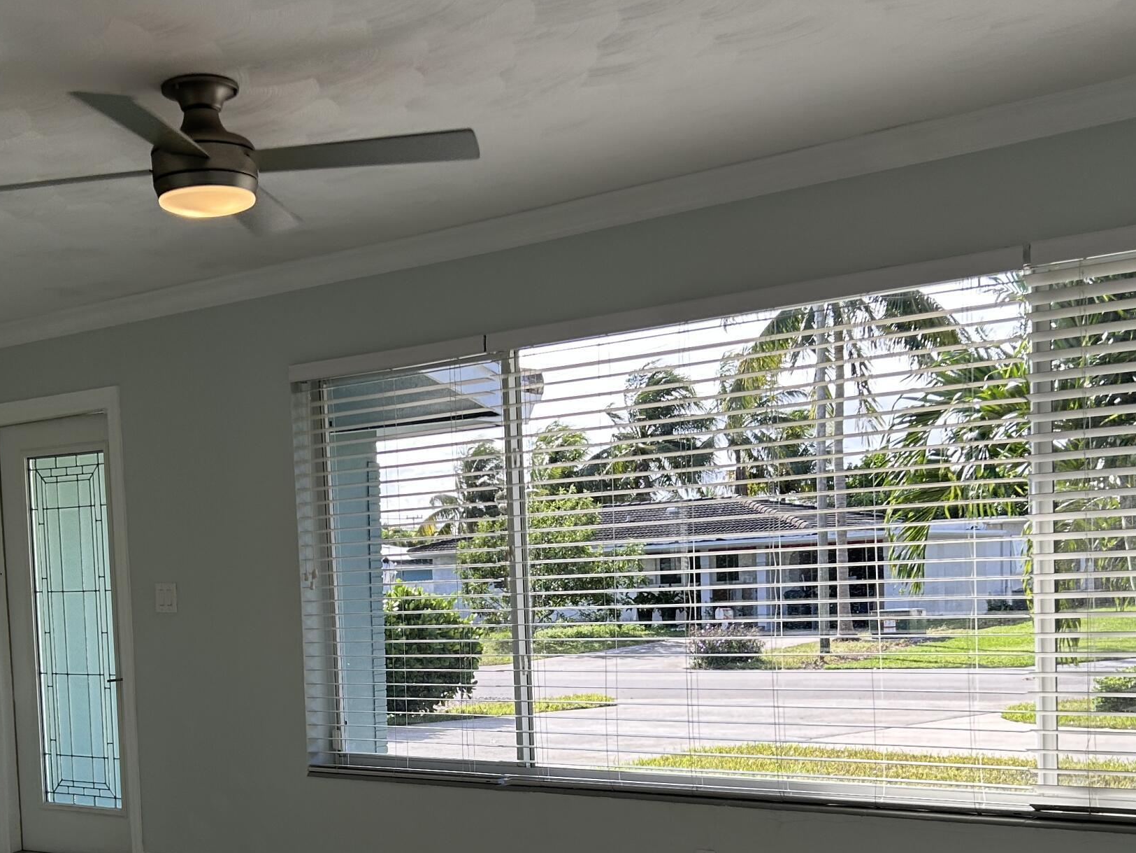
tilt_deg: -4.3
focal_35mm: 48
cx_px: 437
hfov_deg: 39.4
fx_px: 1575
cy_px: 691
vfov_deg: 29.5
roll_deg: +2.5
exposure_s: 1/476
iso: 50
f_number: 1.5
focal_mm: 5.7
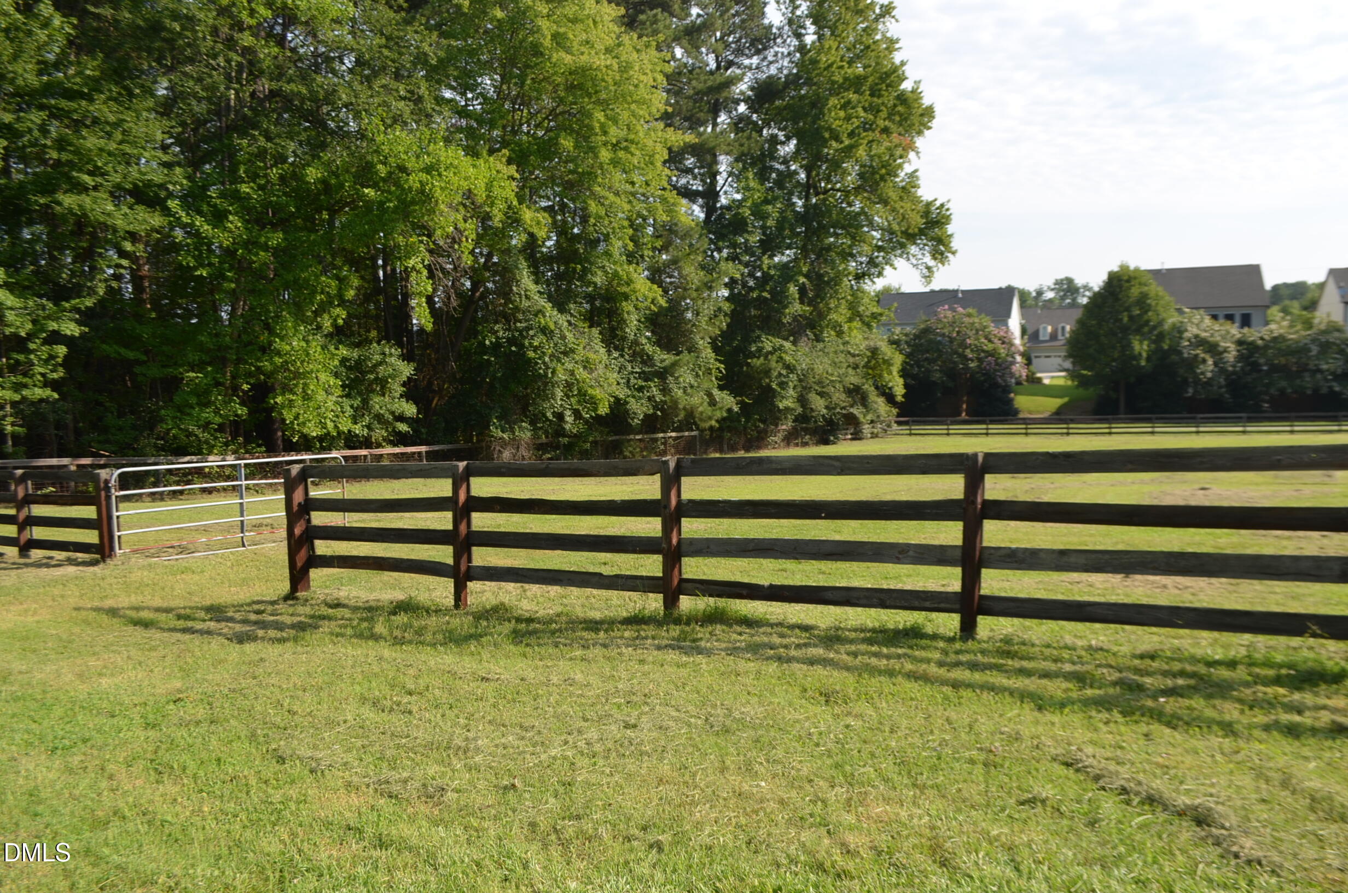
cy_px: 446
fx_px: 1009
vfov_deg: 47.7
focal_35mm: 27
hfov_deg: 67.5
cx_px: 674
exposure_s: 1/200
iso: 100
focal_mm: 18
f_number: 7.1
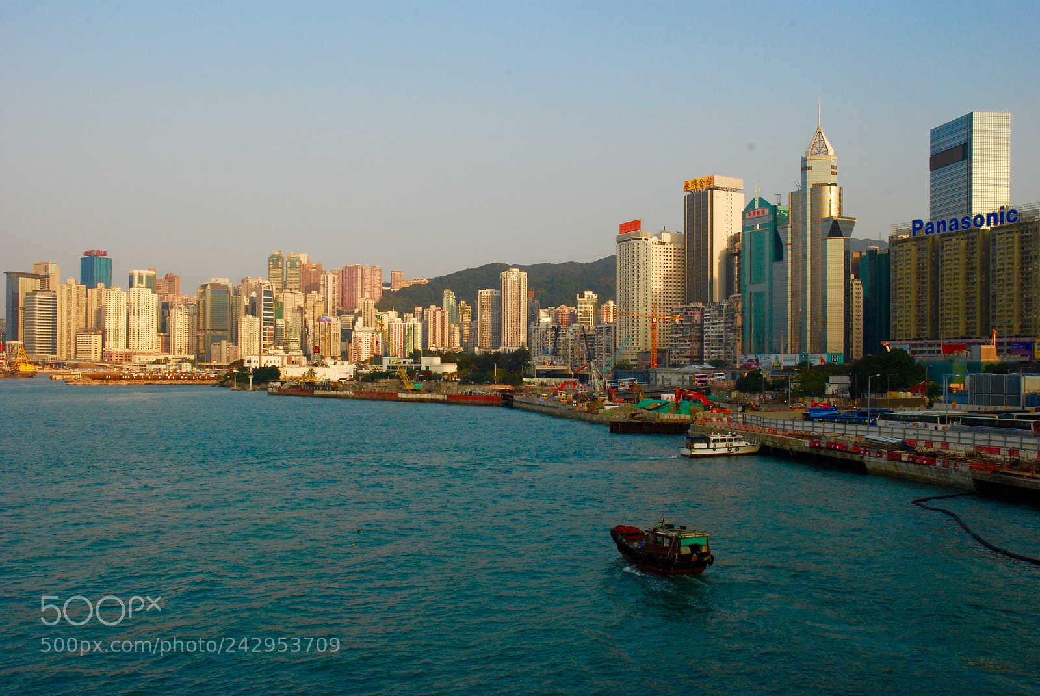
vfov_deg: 37.0
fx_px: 1041
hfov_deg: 53.1
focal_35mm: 36
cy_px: 348
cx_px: 520
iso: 320
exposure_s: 1/100
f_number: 16
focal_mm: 24
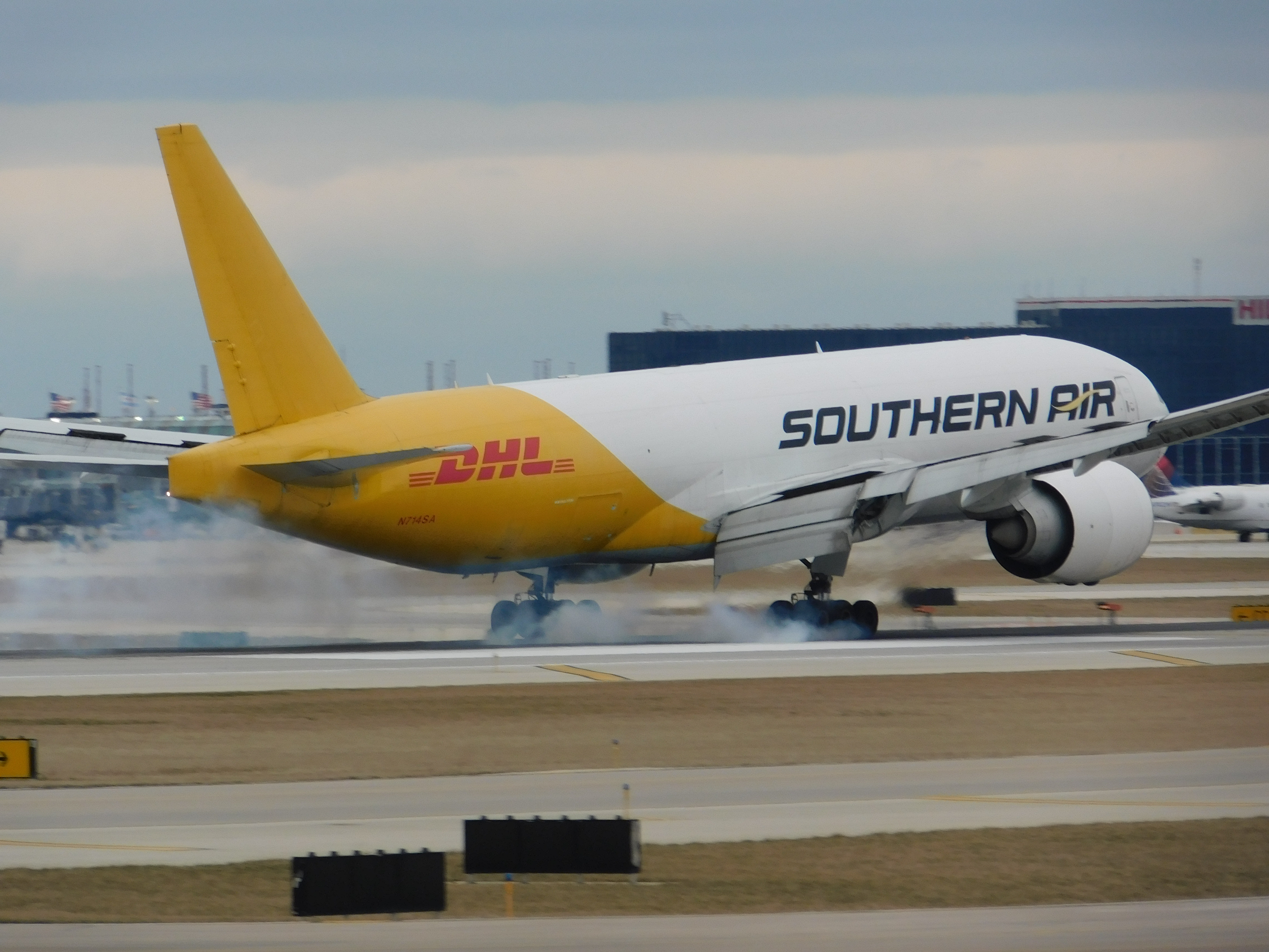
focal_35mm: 514
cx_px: 634
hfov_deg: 3.9
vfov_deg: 2.9
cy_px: 476
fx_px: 18843
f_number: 6
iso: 125
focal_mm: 91.2
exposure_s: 1/250
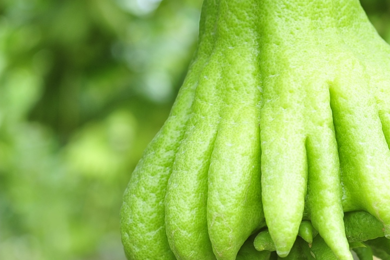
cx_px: 391
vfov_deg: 10.2
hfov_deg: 15.0
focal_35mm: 134
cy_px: 196
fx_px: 1451
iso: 250
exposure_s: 1/125
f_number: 4
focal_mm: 50
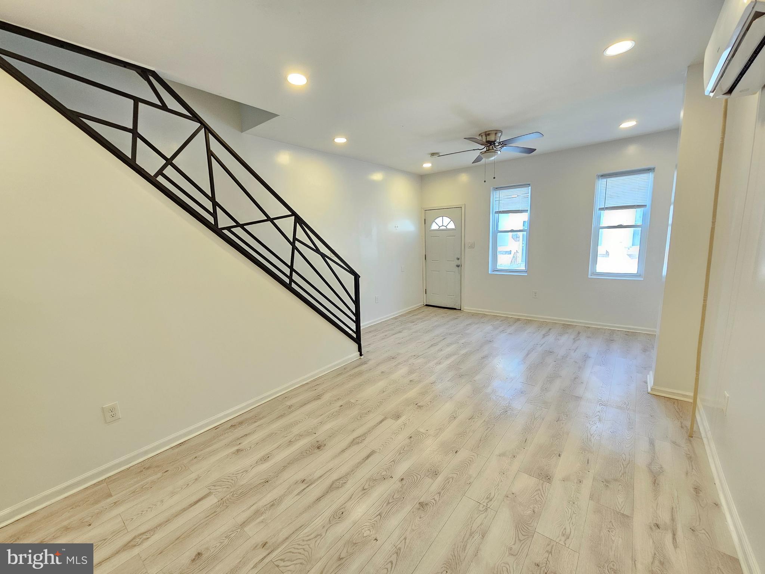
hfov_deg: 106.2
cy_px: 287
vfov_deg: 89.9
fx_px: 287
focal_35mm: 13
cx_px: 382
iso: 250
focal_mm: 2.2
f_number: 2.2
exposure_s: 1/60
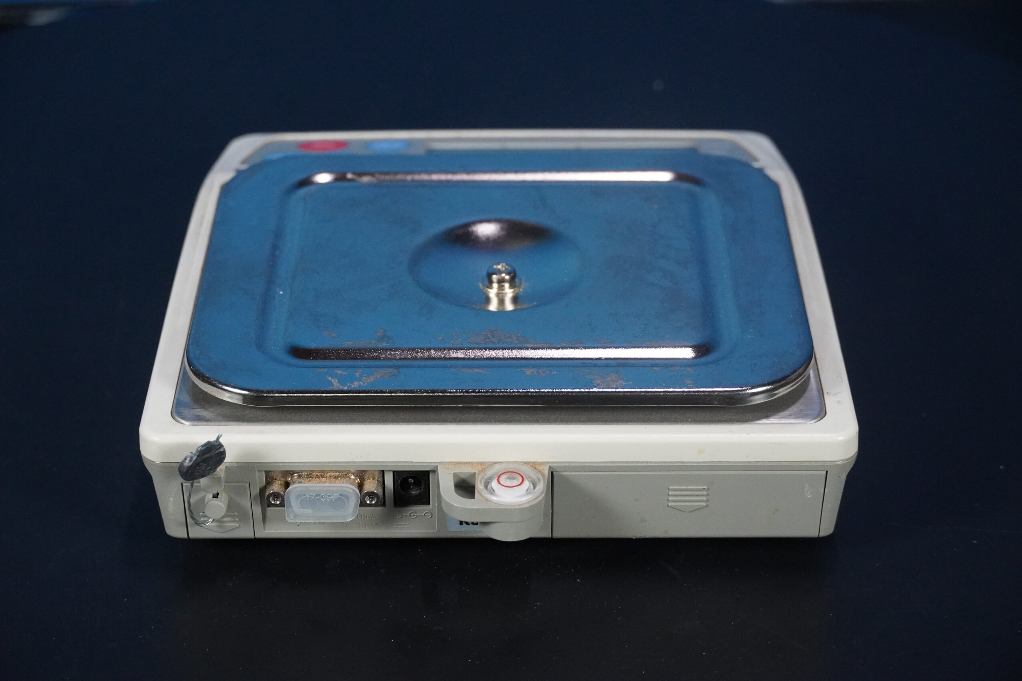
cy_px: 340
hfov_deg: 27.0
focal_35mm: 75
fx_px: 2129
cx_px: 511
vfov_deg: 18.2
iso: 5000
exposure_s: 1/160
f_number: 5
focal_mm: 50
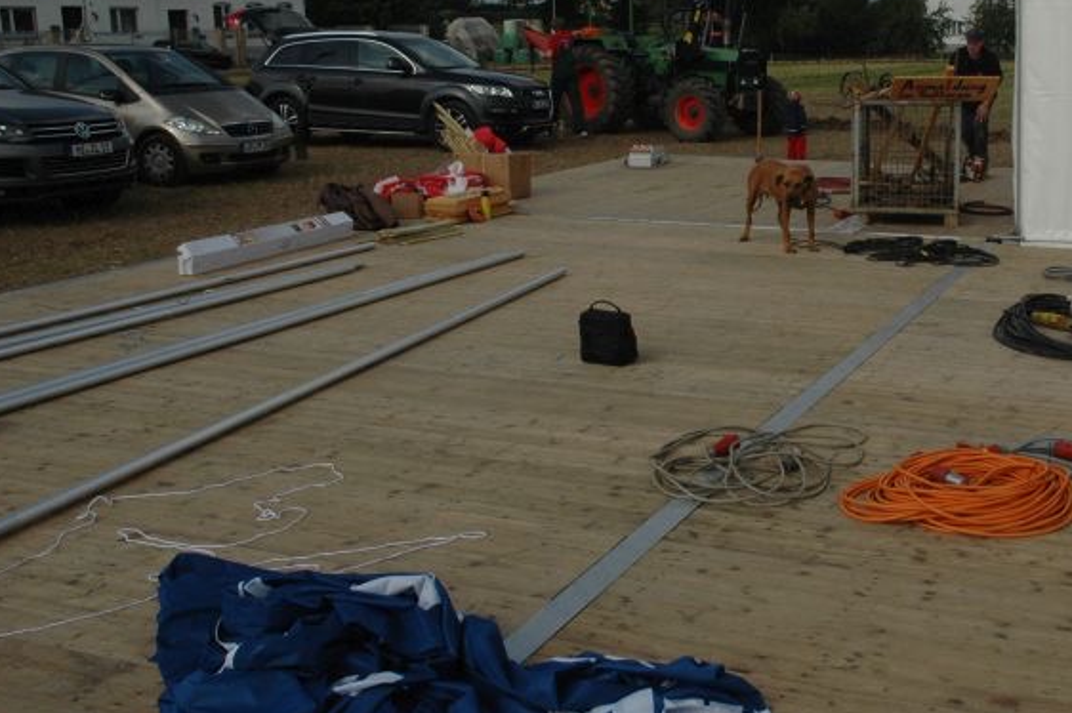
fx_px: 1399
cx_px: 740
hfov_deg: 41.2
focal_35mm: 47
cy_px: 294
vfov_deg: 28.6
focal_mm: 22
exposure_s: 1/640
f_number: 13
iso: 400
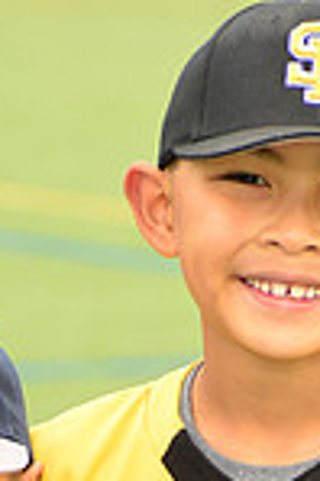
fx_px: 8860
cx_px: 60
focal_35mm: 663
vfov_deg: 3.1
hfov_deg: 2.1
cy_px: 826
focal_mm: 170
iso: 250
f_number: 8
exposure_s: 1/200
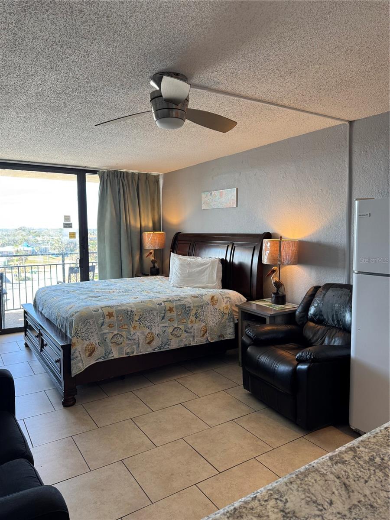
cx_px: 195
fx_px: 361
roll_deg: +0.3
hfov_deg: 56.8
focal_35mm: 24
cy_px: 260
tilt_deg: -4.6
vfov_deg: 71.6
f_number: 1.78
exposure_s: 1/120
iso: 125
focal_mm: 6.76
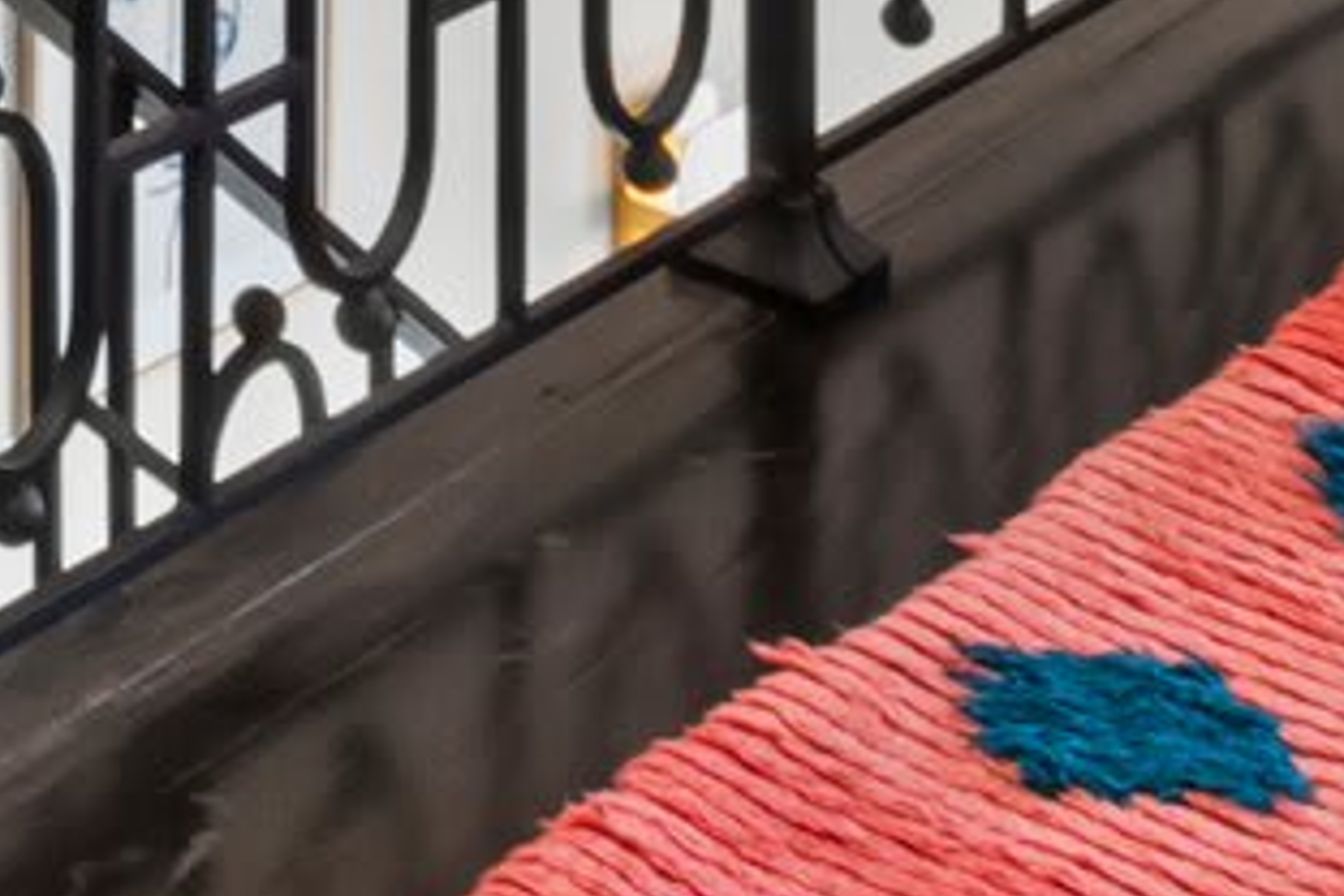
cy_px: -1368
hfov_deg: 16.8
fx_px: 3920
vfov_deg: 10.8
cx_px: -913
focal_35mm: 105
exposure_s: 1/30
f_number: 11
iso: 8000
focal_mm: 16
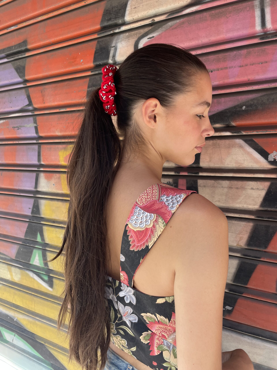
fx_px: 277
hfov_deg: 53.1
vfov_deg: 67.3
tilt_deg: -6.4
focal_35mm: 26
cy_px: 185
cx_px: 138
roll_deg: +1.0
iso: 32
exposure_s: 1/231
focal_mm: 4.2
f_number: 1.6
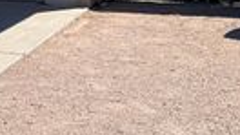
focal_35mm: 107
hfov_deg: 16.6
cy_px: -19
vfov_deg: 11.1
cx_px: -193
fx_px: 680
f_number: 1.5
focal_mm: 5.7
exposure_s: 1/4444
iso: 50
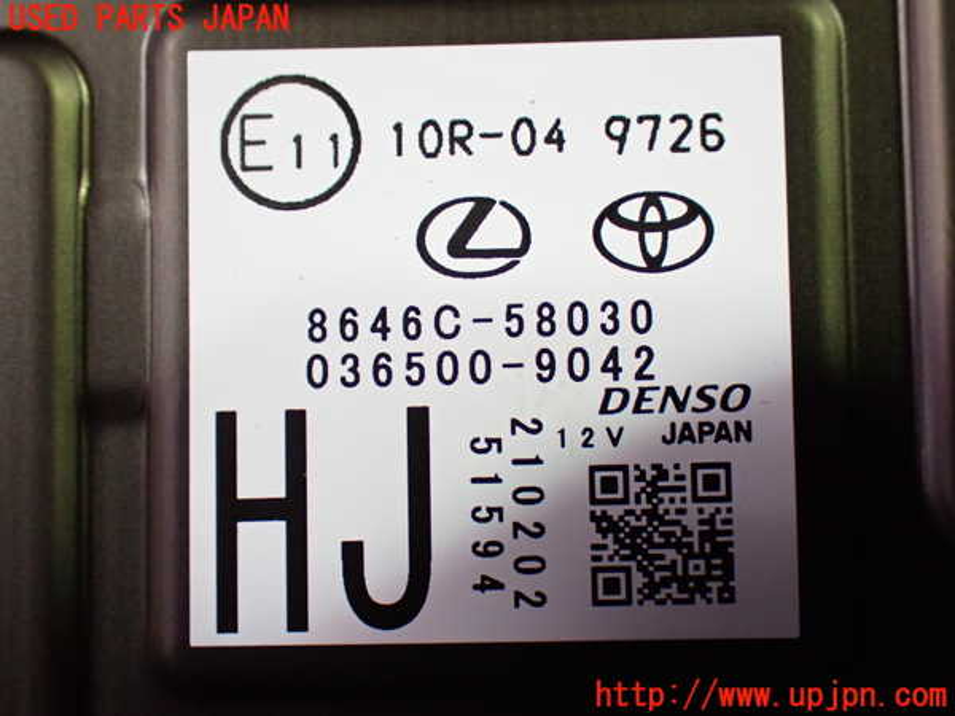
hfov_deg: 40.4
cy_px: 358
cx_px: 478
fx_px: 1297
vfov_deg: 30.9
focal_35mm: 47
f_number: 3.1
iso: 800
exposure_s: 1/60
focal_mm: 8.4
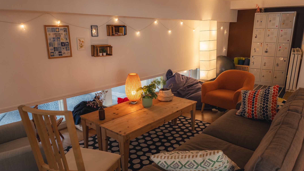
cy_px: 97
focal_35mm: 27
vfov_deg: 42.8
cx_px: 160
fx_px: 218
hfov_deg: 69.8
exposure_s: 1/100
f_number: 4.5
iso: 1250
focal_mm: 24
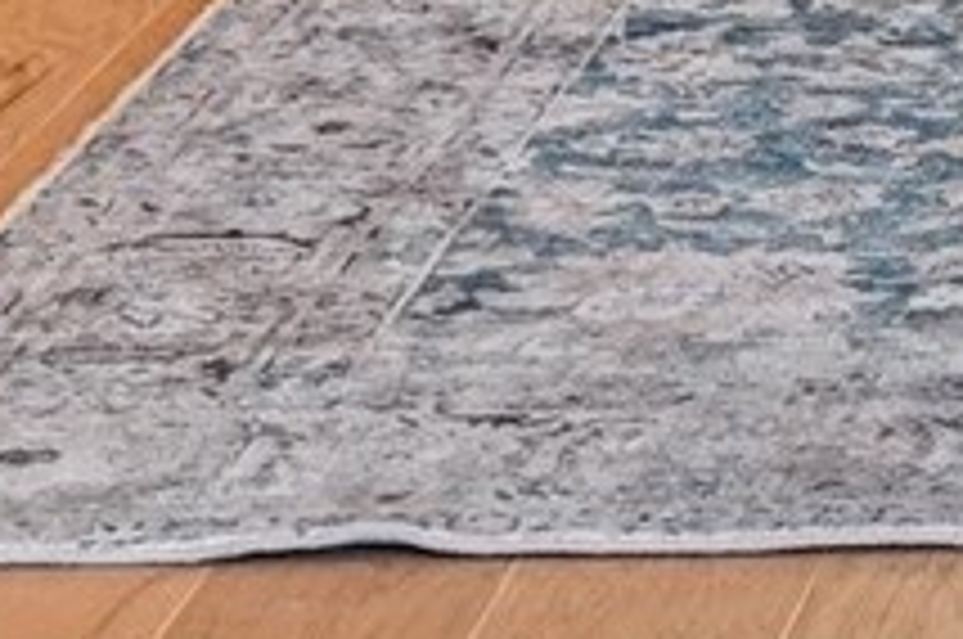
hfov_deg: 7.1
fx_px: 7425
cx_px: 2099
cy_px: -1870
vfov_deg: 4.5
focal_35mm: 278
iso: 400
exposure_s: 1/40
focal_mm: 35
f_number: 8
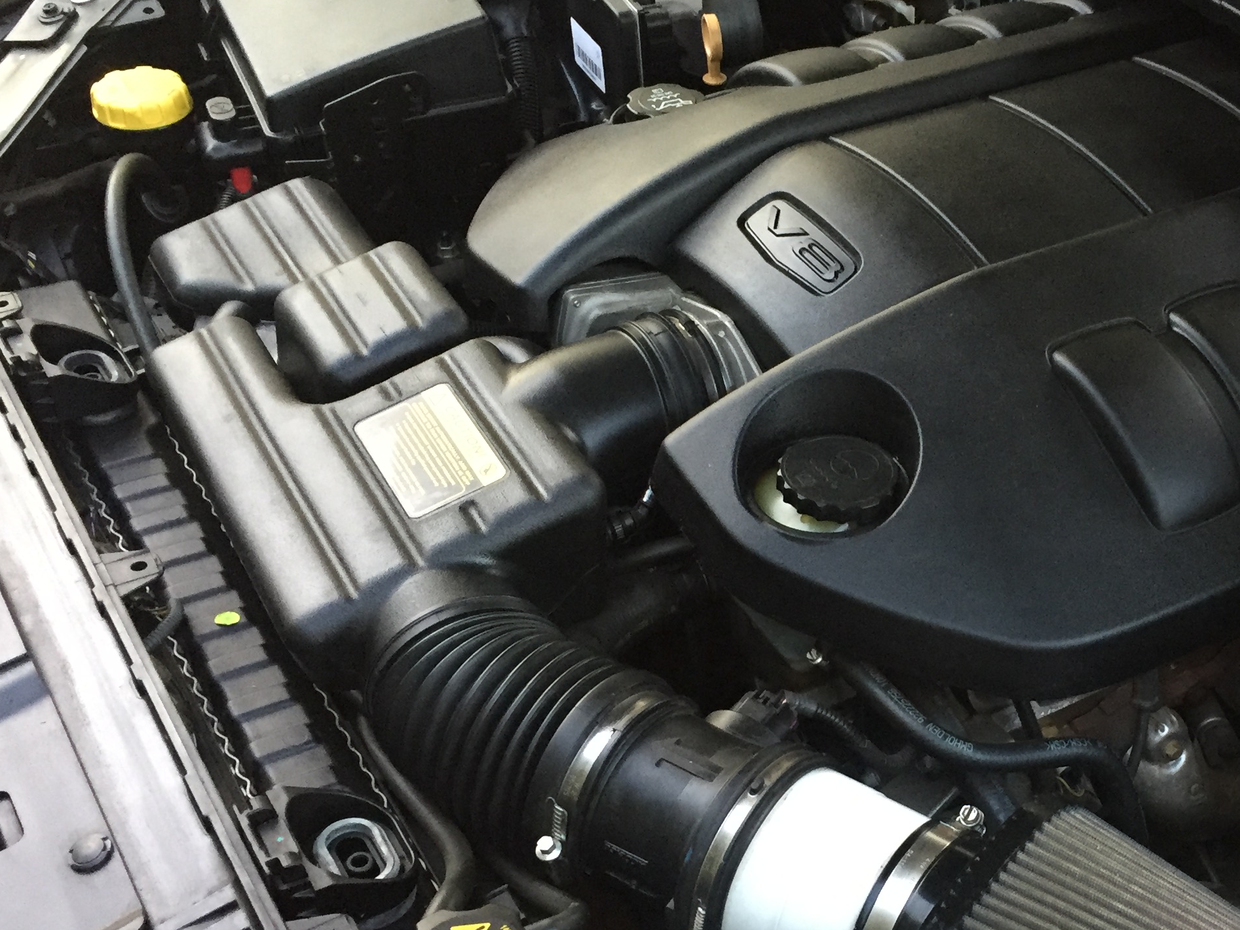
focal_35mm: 50
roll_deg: -1.9
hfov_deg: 36.6
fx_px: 1791
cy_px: 586
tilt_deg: -43.9
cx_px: 1024
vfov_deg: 29.0
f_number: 2.2
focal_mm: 4.15
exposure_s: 1/33
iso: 250
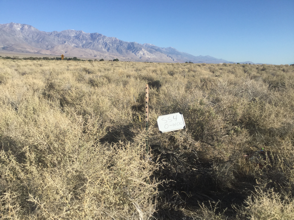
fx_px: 263
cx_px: 147
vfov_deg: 45.4
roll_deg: +0.3
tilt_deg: -11.0
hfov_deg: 58.4
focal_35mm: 31
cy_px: 110
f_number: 2.4
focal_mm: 3.3
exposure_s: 1/1101
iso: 25
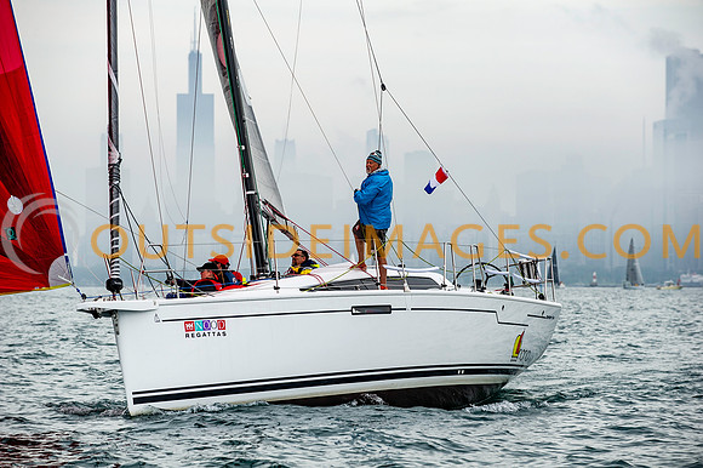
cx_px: 352
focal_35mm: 155
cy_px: 234
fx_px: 3025
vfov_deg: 8.8
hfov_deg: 13.3
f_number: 5
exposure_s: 1/1600
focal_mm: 155
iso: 250
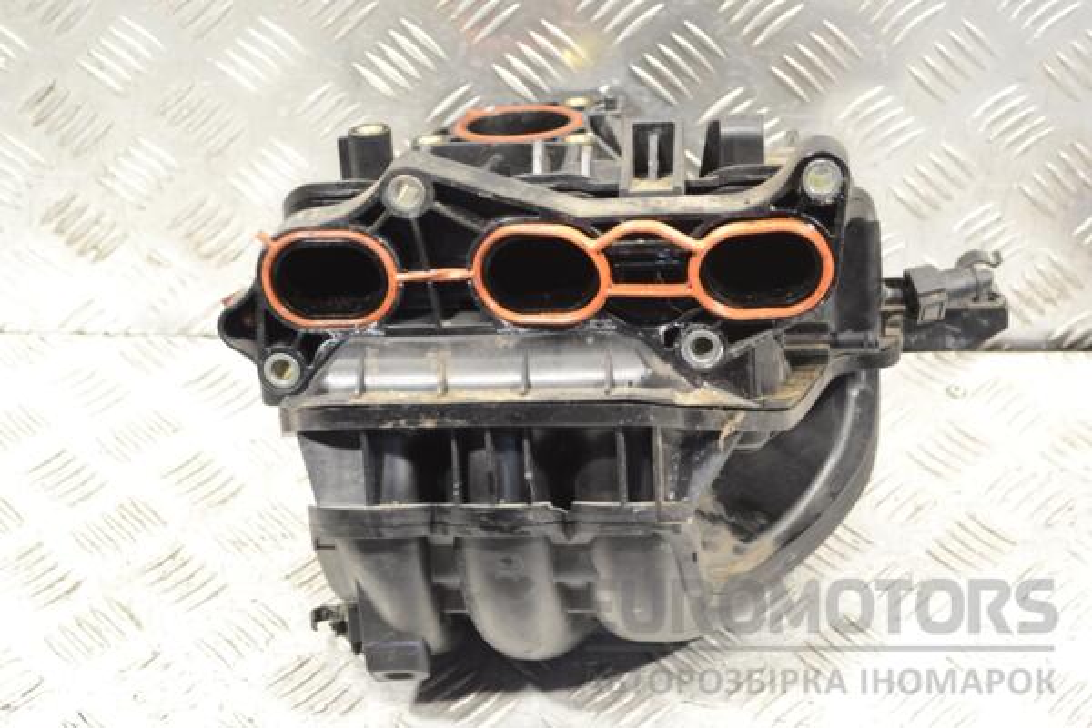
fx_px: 1911
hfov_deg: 31.9
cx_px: 546
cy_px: 364
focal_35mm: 63
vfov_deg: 21.6
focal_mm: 42
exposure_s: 1/30
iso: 720
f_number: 5.3
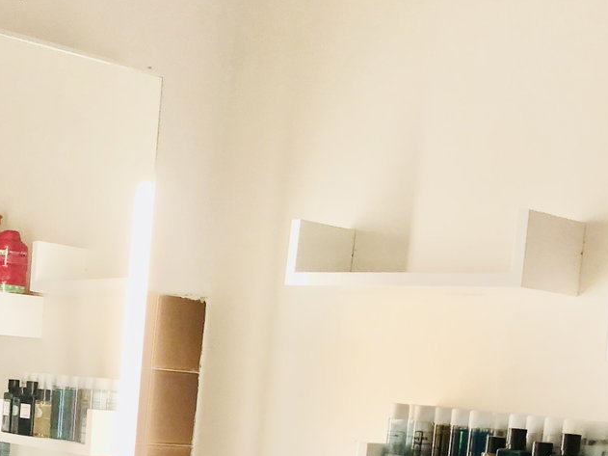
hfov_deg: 27.0
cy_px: 482
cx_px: 135
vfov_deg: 19.9
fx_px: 1247
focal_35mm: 71
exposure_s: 1/17
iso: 50
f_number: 1.8
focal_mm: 3.99
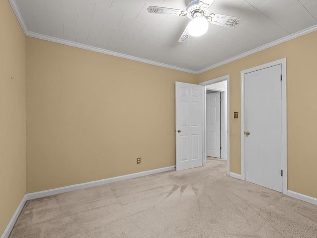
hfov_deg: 94.4
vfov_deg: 78.1
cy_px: 120
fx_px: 147
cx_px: 169
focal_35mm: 16
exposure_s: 4
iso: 200
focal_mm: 14
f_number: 8
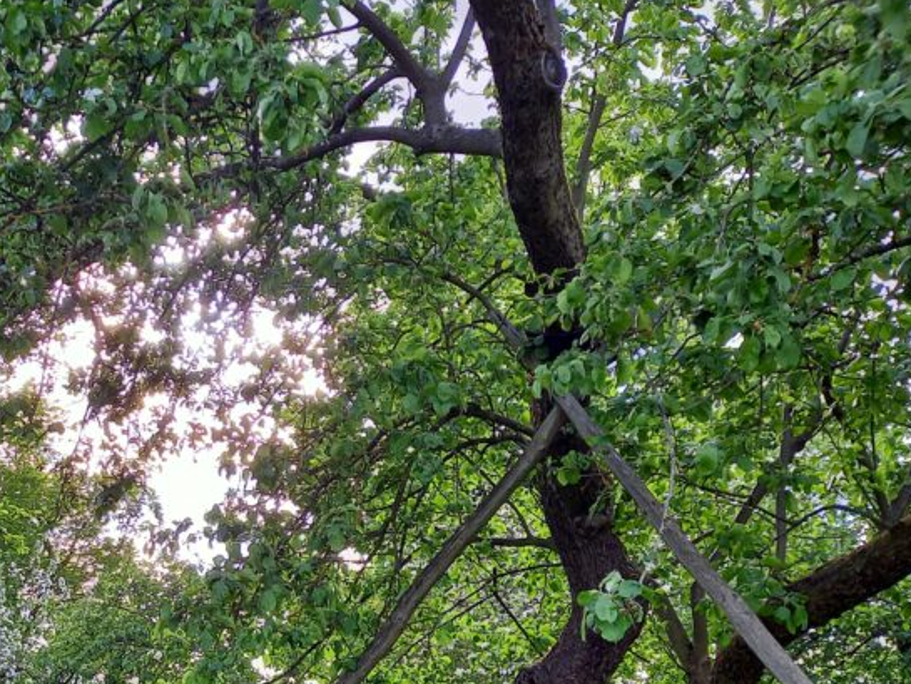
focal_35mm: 47
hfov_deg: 38.1
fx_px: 1237
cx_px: 117
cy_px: 637
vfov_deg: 29.4
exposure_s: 1/100
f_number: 2
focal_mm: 4.6
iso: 50
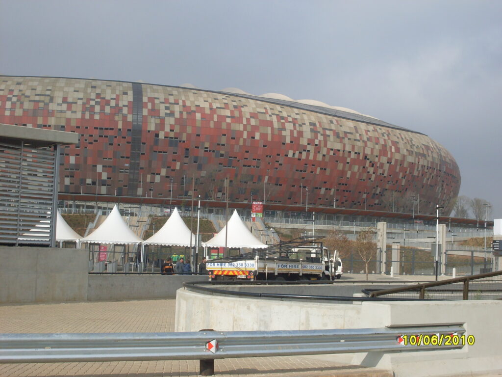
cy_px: 188
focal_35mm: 60
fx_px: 870
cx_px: 251
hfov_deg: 32.2
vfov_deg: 24.4
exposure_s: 1/180
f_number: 9.9
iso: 80
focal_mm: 9.9
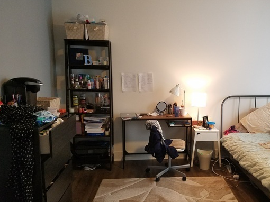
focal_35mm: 34
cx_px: 172
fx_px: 265
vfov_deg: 41.8
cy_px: 105
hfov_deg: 53.3
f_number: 1.7
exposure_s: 1/60
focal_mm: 4.2
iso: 200
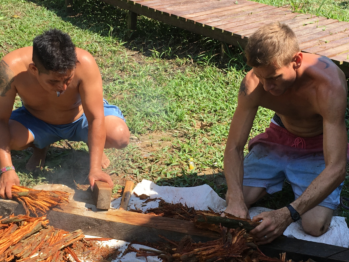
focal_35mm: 56
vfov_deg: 26.1
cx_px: 167
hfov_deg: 34.3
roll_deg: +0.6
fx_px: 565
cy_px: 144
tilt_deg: -24.8
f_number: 2.2
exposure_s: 1/712
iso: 25
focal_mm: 4.15
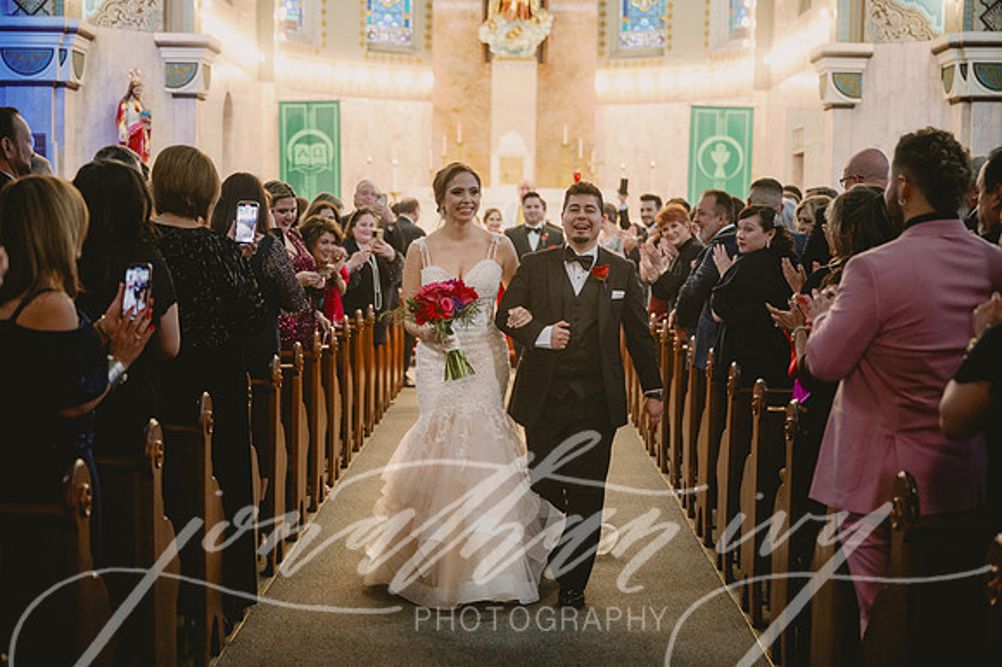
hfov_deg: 32.9
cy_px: 334
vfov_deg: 22.2
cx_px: 501
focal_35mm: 61
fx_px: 1697
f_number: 2.8
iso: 2000
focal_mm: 61
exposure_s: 1/160
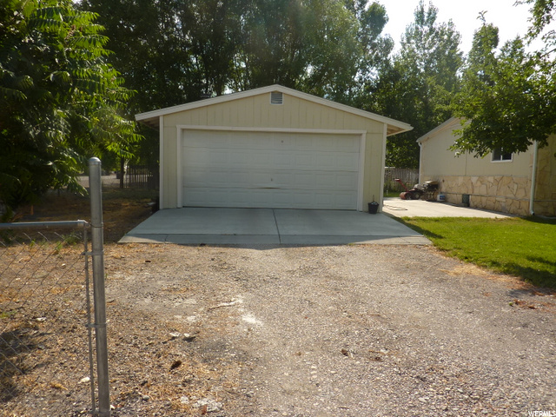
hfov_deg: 69.4
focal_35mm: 25
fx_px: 402
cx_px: 278
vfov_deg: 54.9
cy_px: 208
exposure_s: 1/500
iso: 80
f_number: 4
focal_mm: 4.1
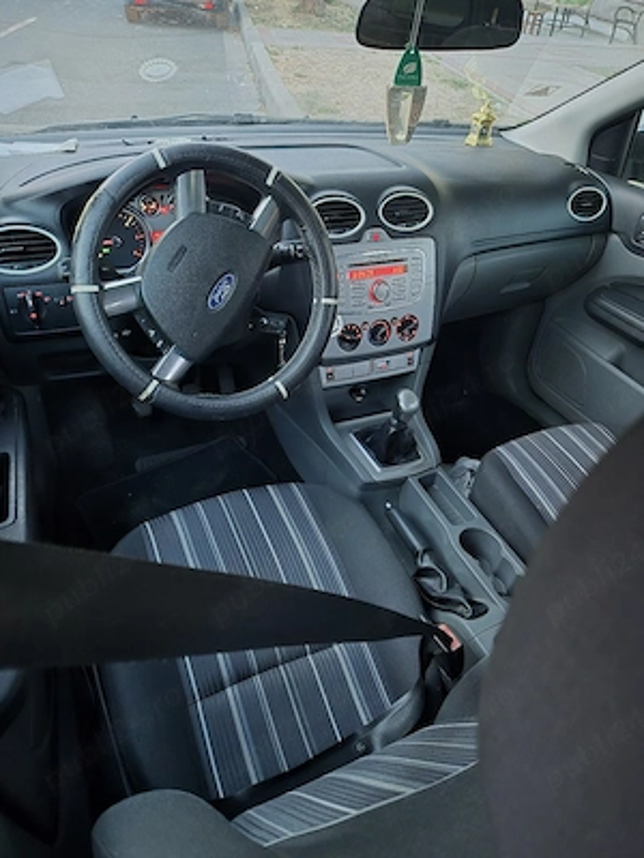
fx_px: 571
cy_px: 429
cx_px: 322
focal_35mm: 23
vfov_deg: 73.9
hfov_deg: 58.9
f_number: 1.8
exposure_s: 1/33.3
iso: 2500
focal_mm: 5.4
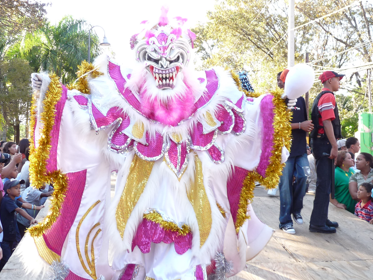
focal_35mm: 44
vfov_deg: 32.9
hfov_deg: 42.9
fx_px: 474
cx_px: 177
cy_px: 129
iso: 100
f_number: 2.8
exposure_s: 1/100
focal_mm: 4.8
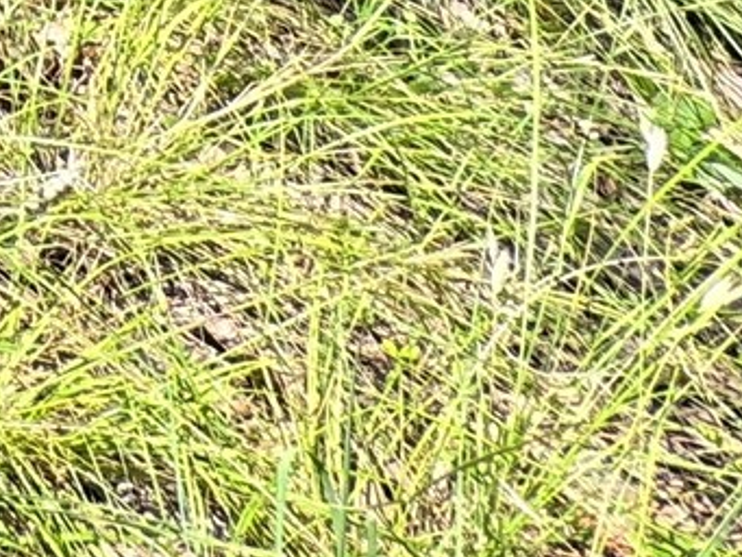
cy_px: -953
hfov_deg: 15.4
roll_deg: -1.3
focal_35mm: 84
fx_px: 1801
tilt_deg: -0.8
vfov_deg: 12.1
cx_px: -949
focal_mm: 2.22
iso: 40
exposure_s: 1/322
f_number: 2.2
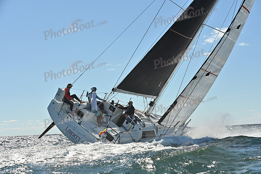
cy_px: 87
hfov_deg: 28.8
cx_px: 130
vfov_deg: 19.5
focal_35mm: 70
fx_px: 508
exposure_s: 1/2500
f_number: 8
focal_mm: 70
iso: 320
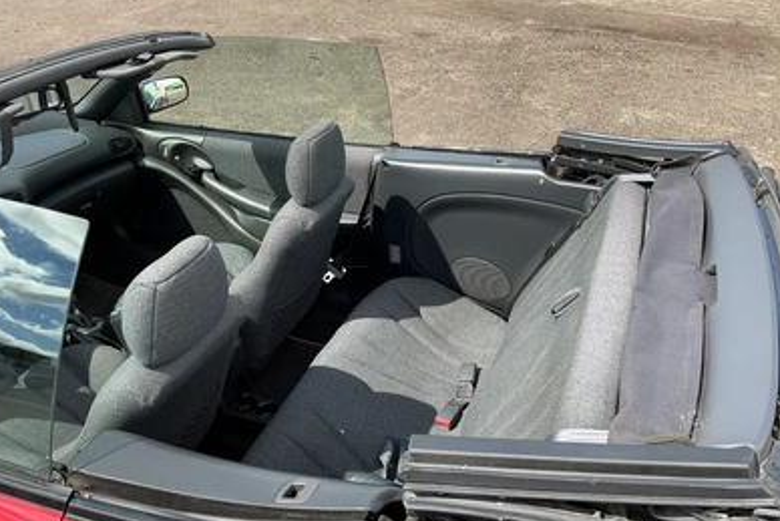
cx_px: 384
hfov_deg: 61.9
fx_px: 650
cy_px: 286
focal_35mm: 30
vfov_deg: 43.6
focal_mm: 3
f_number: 1.8
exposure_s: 1/435
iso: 25
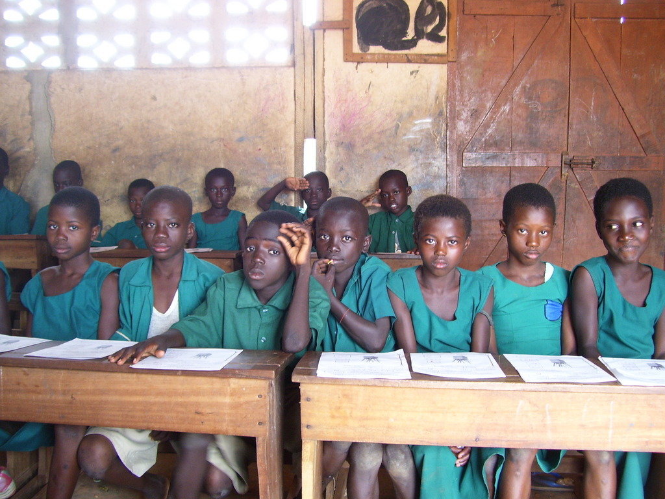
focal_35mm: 37
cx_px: 332
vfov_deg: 38.7
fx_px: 711
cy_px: 250
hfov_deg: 50.1
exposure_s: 1/20
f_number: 2.7
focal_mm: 6
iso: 160
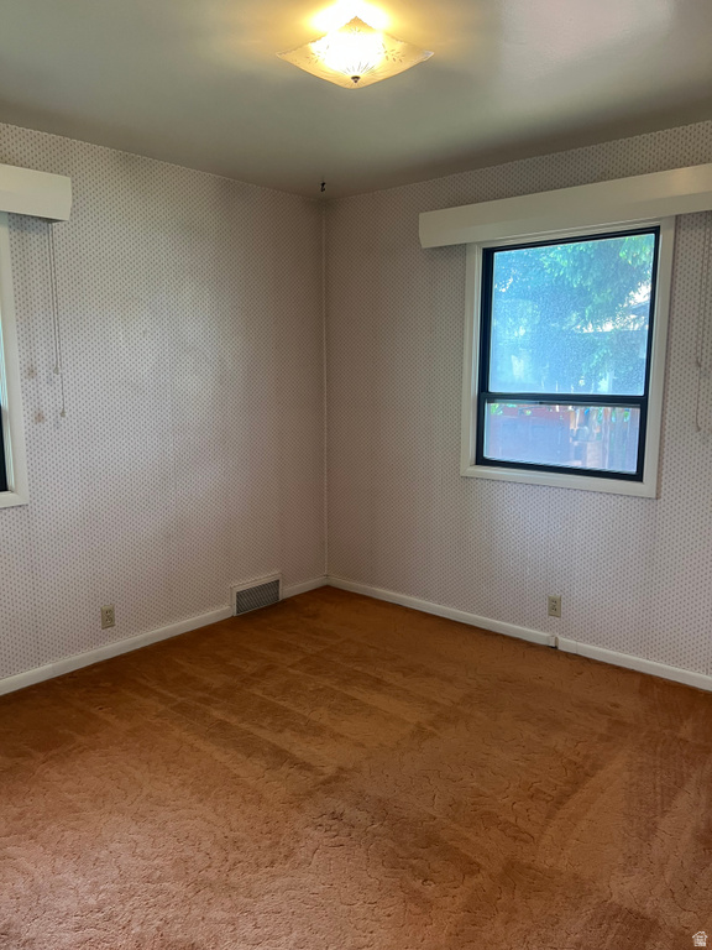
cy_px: 475
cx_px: 356
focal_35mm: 26
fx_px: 713
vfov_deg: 67.3
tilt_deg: -6.9
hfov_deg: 53.1
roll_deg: -0.2
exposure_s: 1/60
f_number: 1.5
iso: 200
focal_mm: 5.7
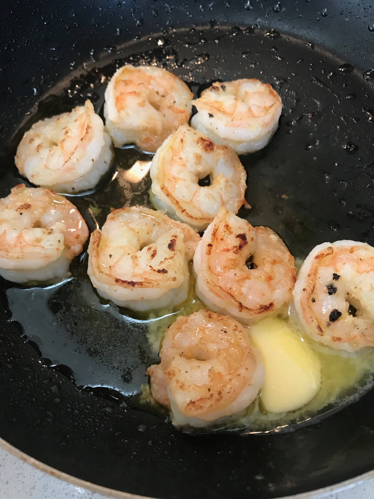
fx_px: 403
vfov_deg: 63.4
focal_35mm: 28
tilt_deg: -65.6
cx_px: 187
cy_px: 250
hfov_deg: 49.7
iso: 80
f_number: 1.8
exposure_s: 1/17
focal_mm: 3.99
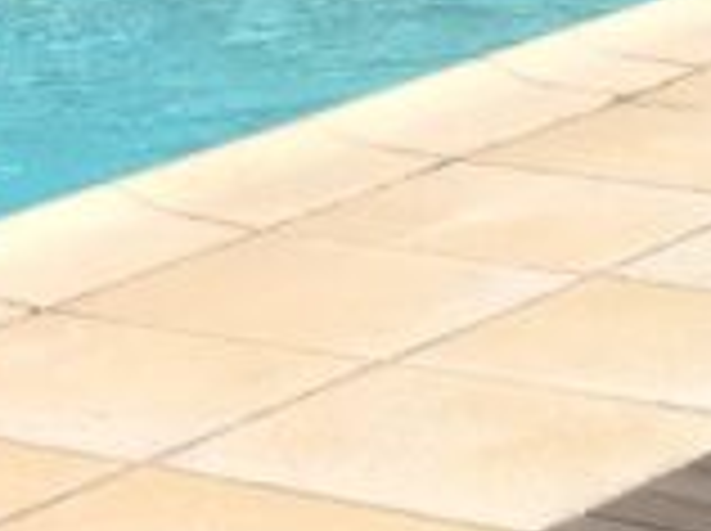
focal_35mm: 214
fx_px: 4389
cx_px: -207
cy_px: -2
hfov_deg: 9.1
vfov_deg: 6.9
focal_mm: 3.3
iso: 25
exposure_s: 1/2146
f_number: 2.4
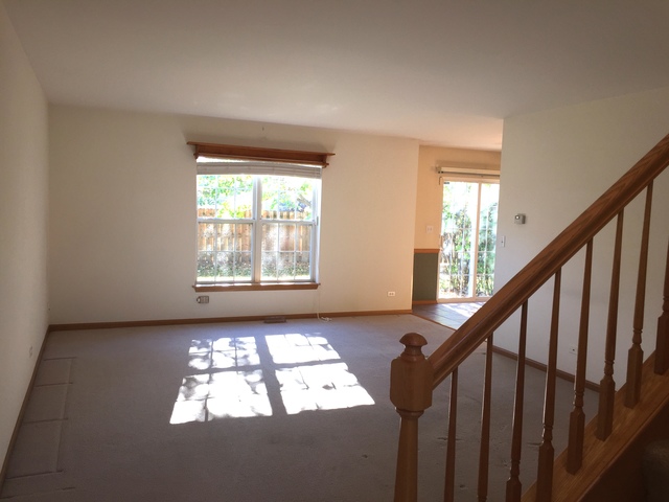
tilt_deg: -3.9
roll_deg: -1.3
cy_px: 251
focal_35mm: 29
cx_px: 334
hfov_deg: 61.7
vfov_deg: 48.2
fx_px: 560
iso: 32
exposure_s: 1/60
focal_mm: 4.15
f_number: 2.2
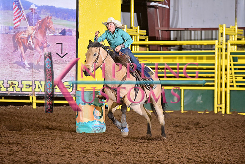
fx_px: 1259
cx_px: 122
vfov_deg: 7.4
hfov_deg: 11.1
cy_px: 82
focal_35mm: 185
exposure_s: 1/200
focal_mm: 185
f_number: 3.2
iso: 1250
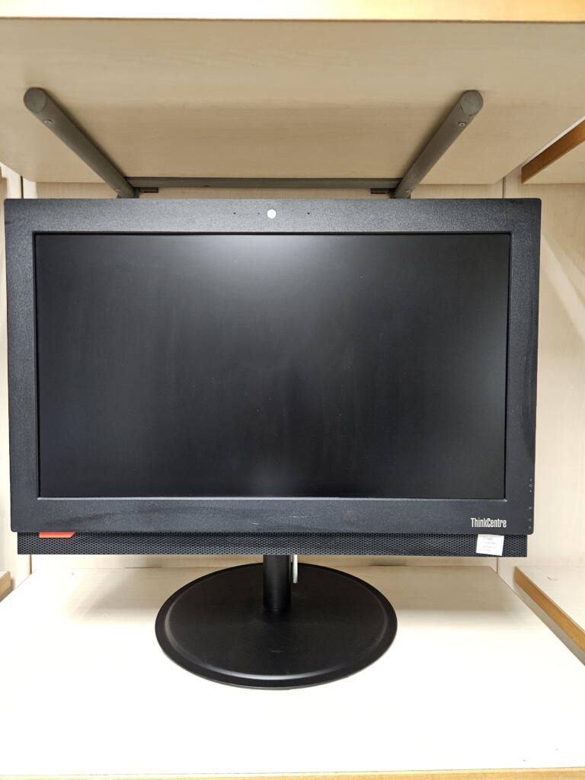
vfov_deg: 73.9
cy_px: 390
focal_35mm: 23
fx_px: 518
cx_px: 292
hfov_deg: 58.9
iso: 1000
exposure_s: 1/100
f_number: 1.8
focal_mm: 5.4
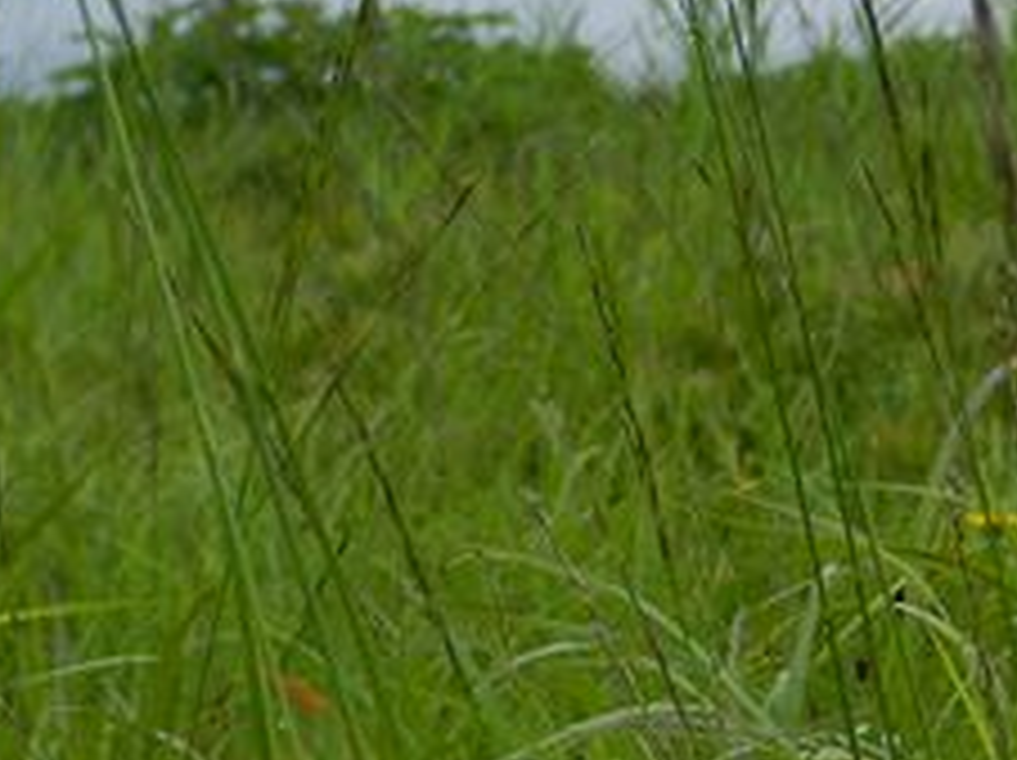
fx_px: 9098
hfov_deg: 6.4
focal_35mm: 310
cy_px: -178
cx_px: -284
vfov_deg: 4.8
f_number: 4.6
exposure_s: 1/100
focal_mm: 17.7
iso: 160
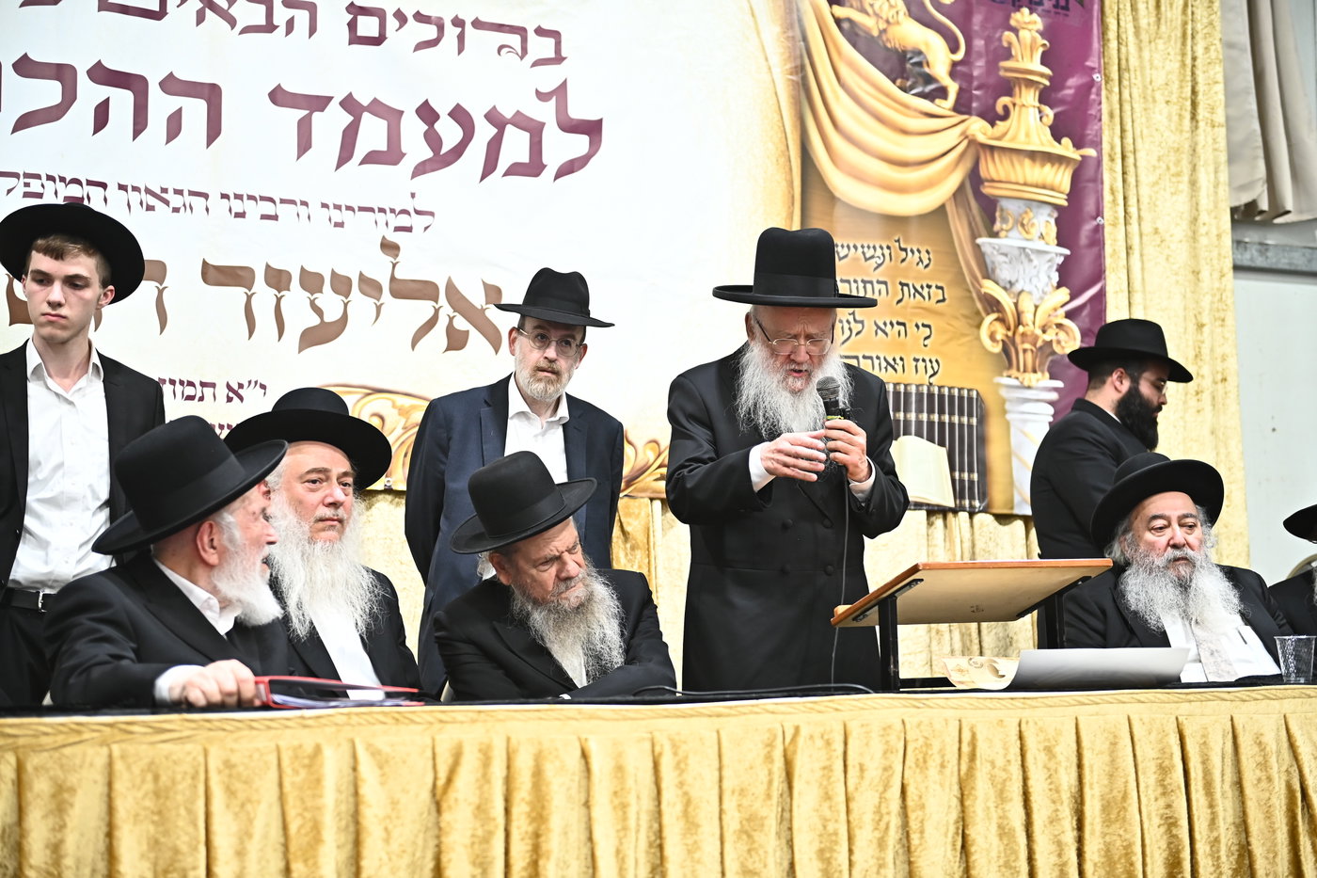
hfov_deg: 35.6
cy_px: 439
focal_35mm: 56
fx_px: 2048
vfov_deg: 24.2
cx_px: 658
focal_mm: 56
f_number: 2.8
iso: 1600
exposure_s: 1/200
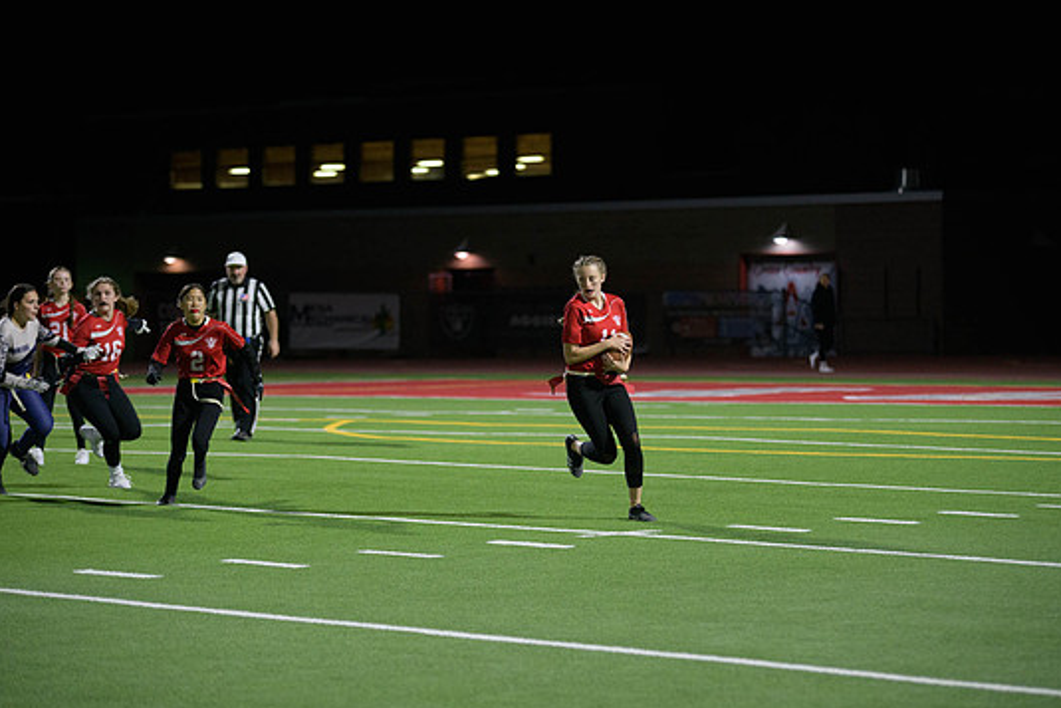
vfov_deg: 10.6
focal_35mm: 130
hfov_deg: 15.8
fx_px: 3832
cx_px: 553
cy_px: 356
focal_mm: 120
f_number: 2.8
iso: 2800
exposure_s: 1/640
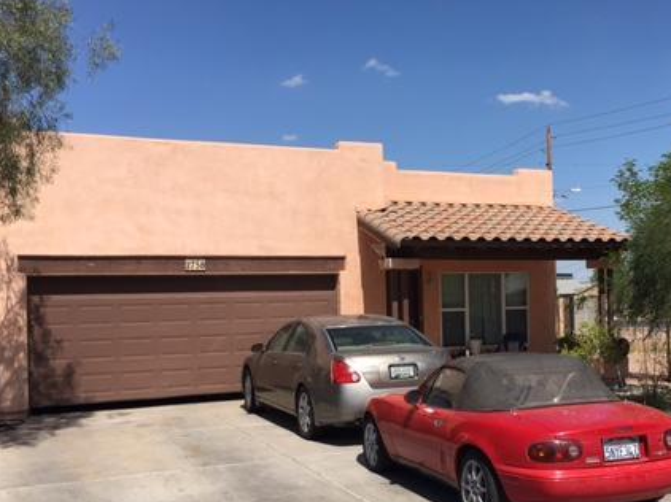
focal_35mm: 44
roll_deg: +0.8
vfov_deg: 32.7
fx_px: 852
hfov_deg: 42.3
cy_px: 303
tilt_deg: +1.5
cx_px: 455
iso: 25
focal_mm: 4.15
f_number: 2.2
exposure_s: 1/2331
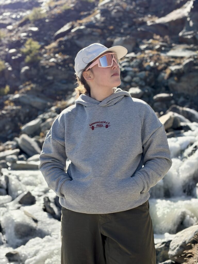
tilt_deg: +3.5
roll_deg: -1.4
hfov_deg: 28.0
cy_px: 132
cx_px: 99
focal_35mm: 52
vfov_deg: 36.8
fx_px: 397
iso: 50
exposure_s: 1/2212
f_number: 1.6
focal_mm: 5.96
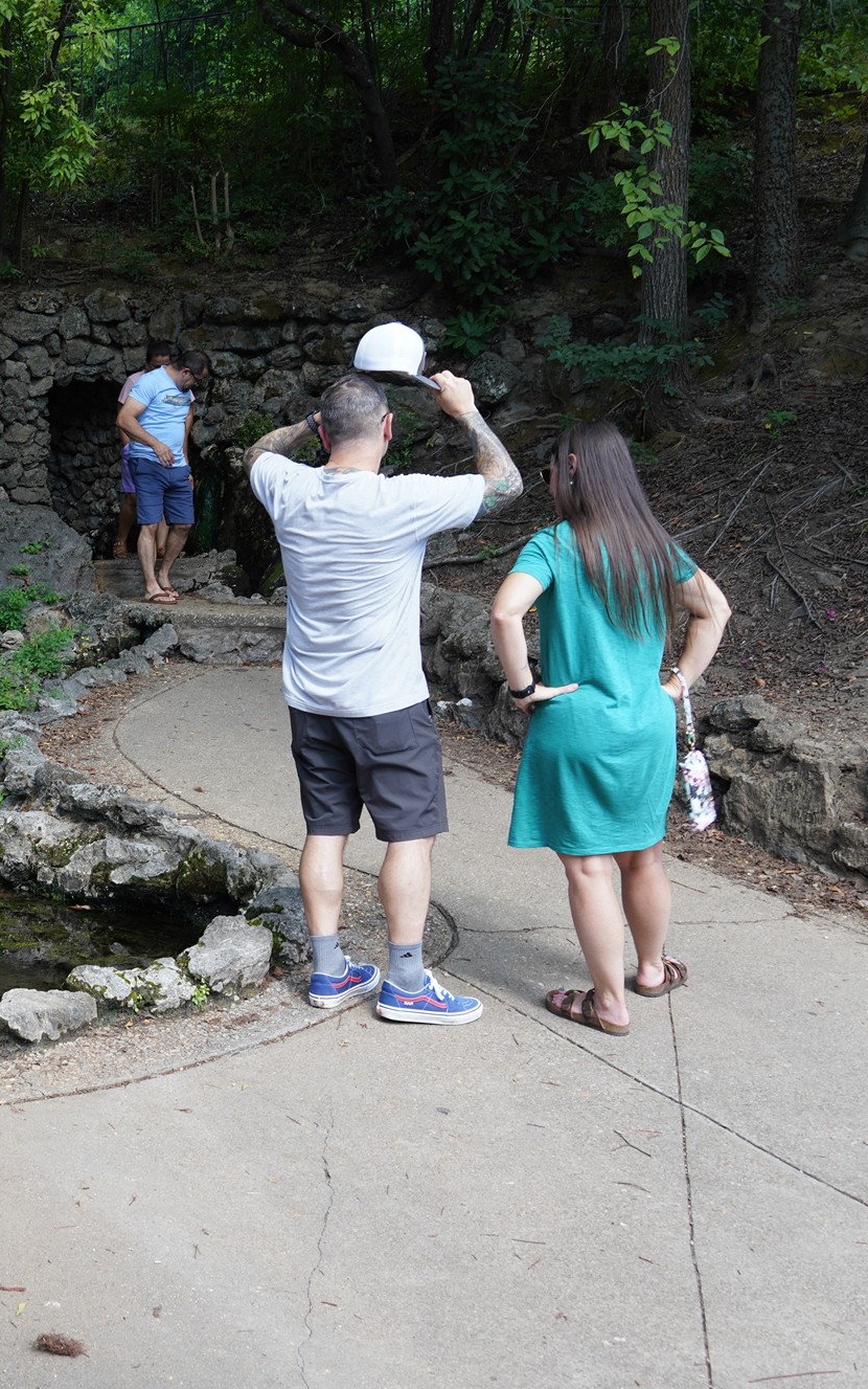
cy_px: 697
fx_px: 1627
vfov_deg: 46.2
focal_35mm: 43
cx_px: -127
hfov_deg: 27.0
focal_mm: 28
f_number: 7.1
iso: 320
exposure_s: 1/100
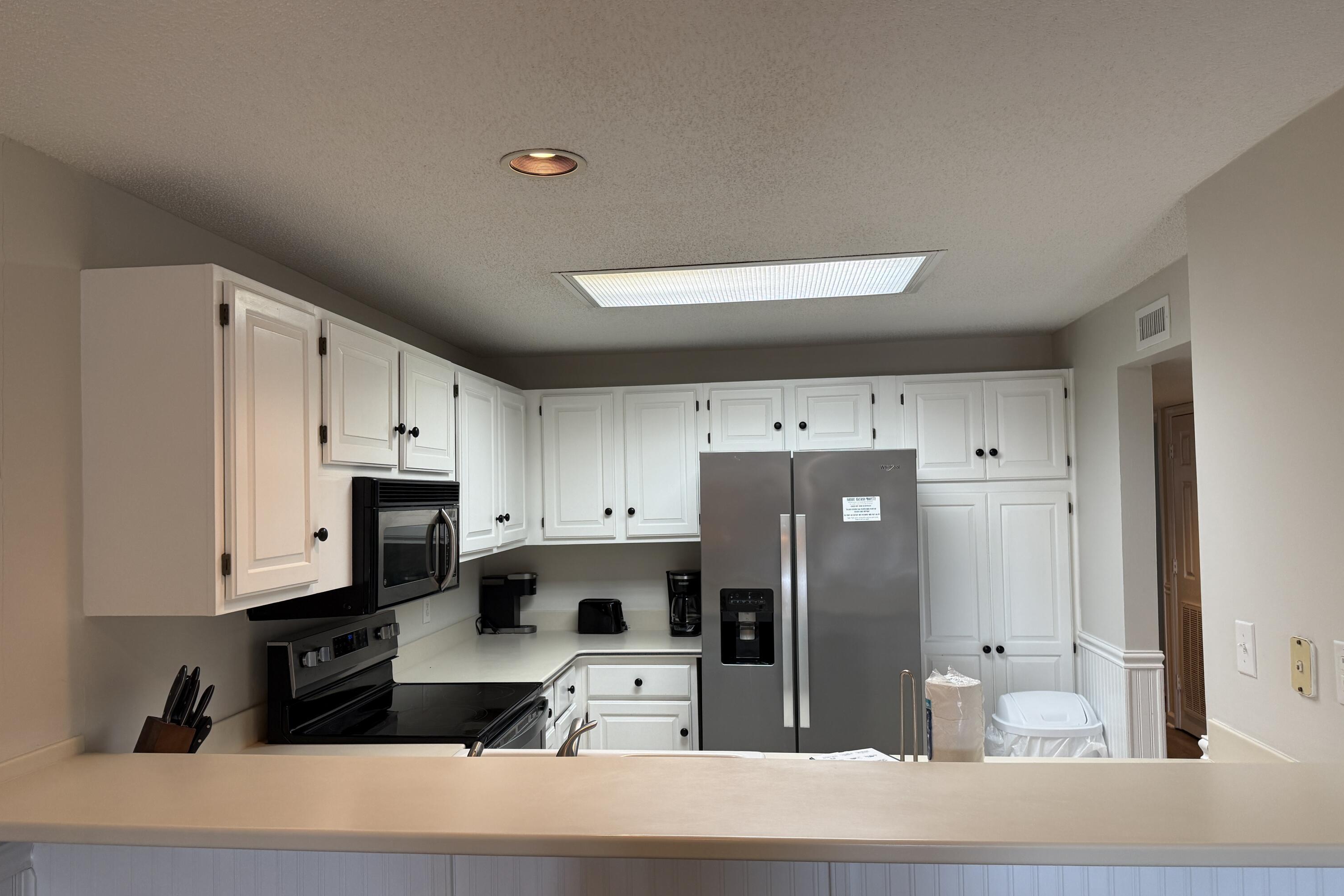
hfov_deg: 71.5
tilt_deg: +1.8
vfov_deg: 51.3
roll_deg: +1.3
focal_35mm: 25
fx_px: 933
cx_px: 671
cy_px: 468
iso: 125
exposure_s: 1/120
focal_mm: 6.76
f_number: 1.78
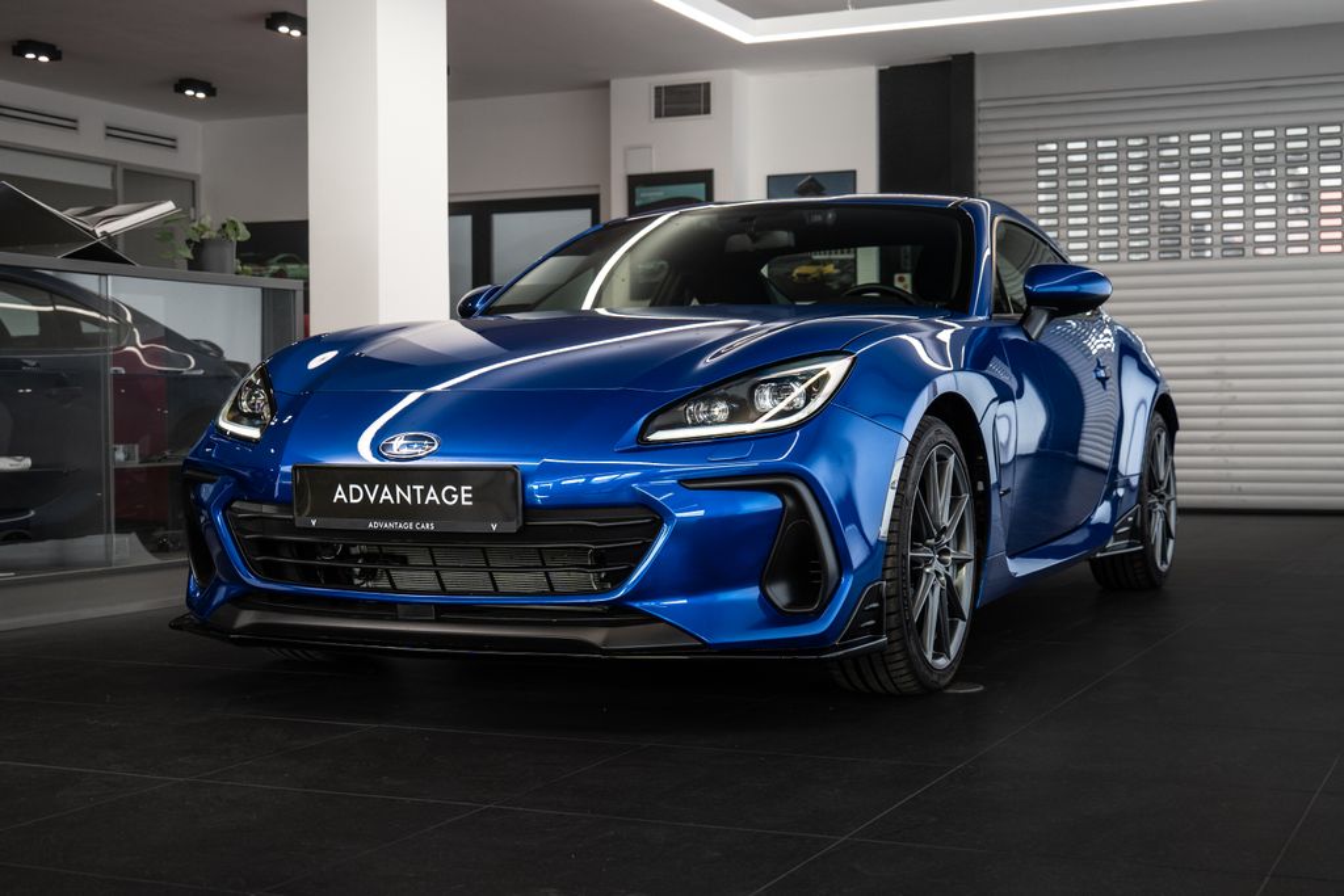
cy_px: 447
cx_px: 680
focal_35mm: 51
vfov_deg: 26.6
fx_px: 1893
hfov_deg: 39.1
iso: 1000
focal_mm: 48
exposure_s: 1/80
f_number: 5.2
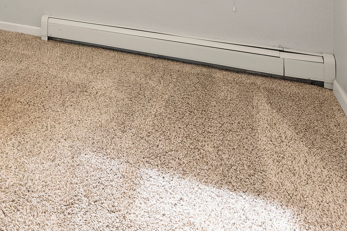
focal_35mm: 44
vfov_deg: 24.6
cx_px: -4
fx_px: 424
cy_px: -102
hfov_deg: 39.0
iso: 800
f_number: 8
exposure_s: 1/8
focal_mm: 15
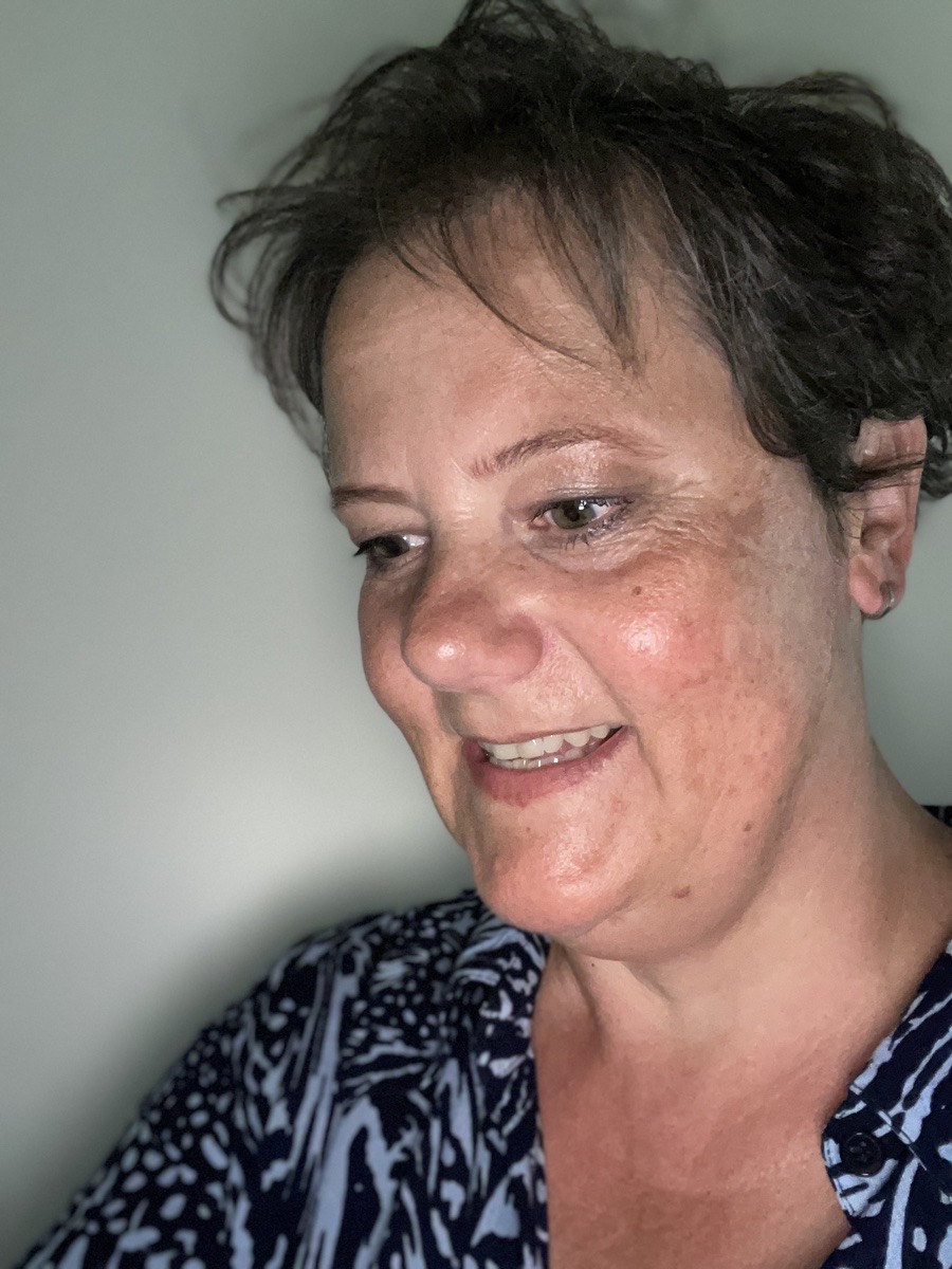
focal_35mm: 30
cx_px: 476
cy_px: 634
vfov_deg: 60.0
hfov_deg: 46.8
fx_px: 1100
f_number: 2.2
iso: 320
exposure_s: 1/30
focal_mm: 2.71
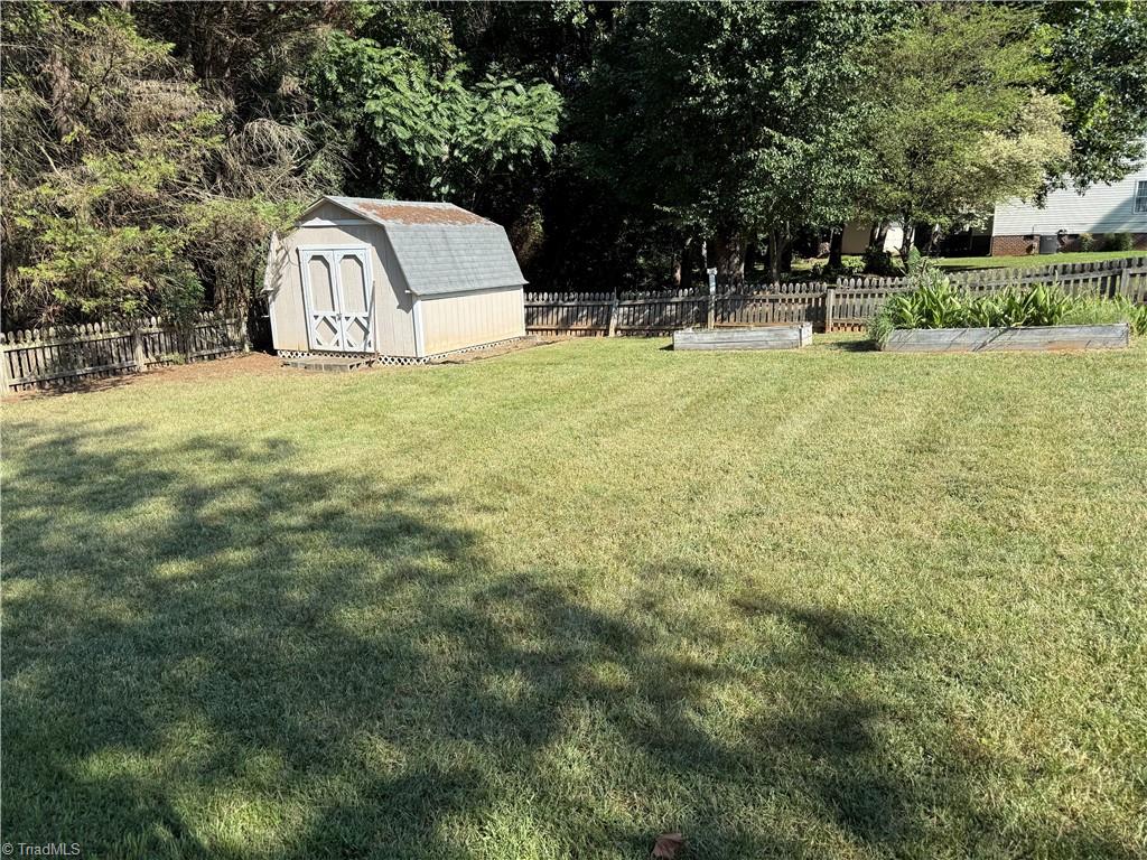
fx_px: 795
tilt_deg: -13.2
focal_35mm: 24
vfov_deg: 56.8
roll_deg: +1.5
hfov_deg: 71.6
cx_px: 574
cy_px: 430
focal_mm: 6.76
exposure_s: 1/2000
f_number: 1.78
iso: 80
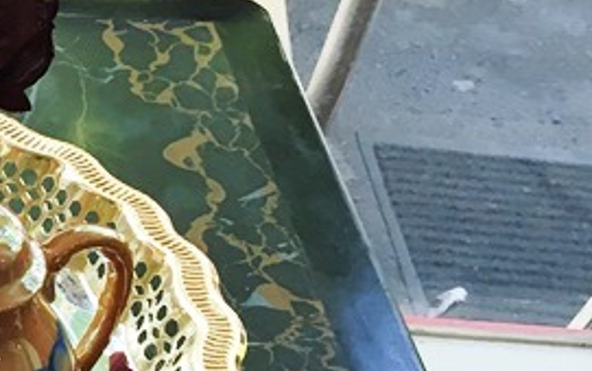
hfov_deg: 15.9
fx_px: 1873
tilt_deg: -40.6
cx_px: -382
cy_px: 299
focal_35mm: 116
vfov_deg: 11.3
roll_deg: -2.7
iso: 32
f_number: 2.2
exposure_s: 1/33
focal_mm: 4.15
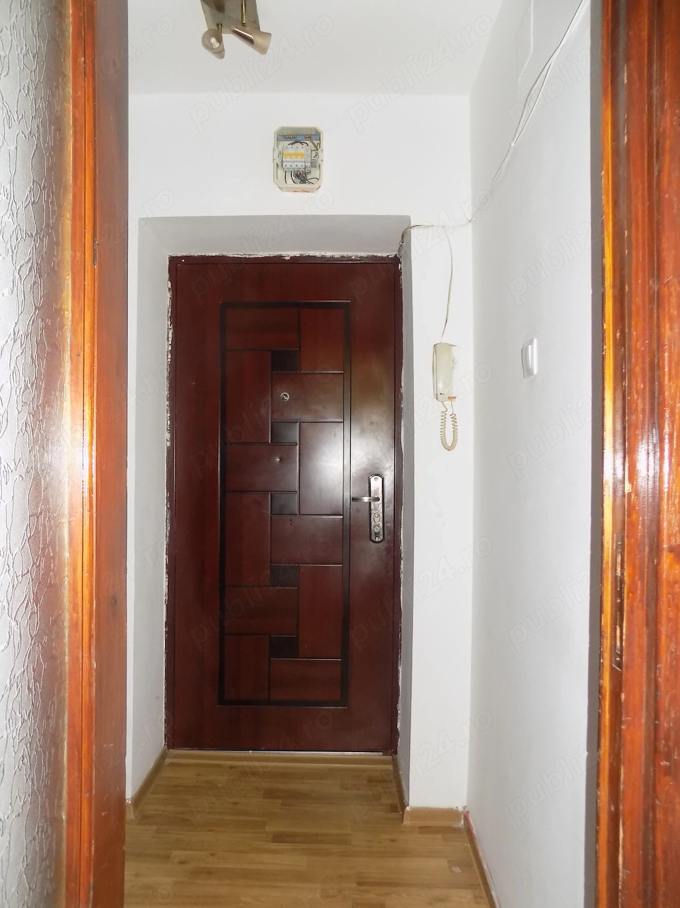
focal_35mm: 23
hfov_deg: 58.9
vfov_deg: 73.9
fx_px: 603
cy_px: 454
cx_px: 340
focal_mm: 4
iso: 200
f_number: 3.1
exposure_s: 1/30
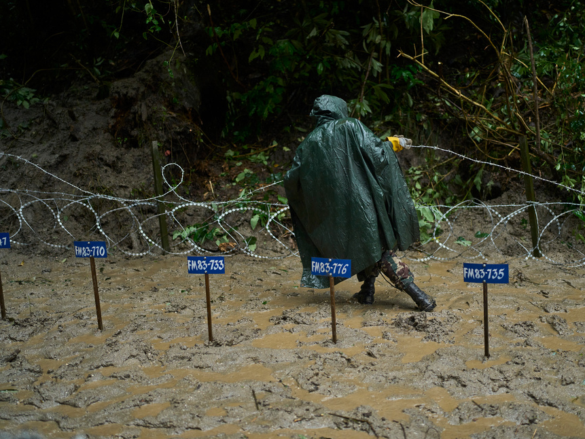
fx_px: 676
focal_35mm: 40
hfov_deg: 46.7
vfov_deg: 36.0
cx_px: 335
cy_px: 208
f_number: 1.4
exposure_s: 1/2000
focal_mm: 35
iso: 640
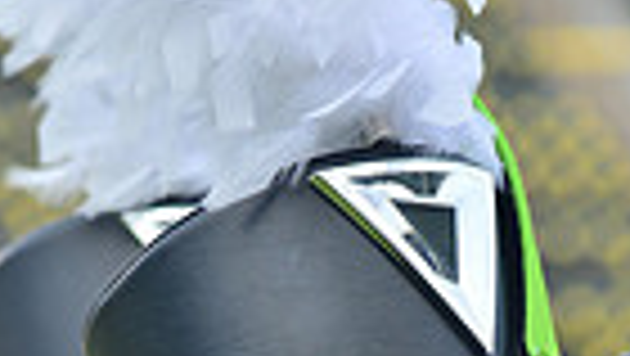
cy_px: 960
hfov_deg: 4.6
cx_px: 376
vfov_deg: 2.6
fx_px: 7874
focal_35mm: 471
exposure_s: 1/400
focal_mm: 140
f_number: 5.6
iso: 200
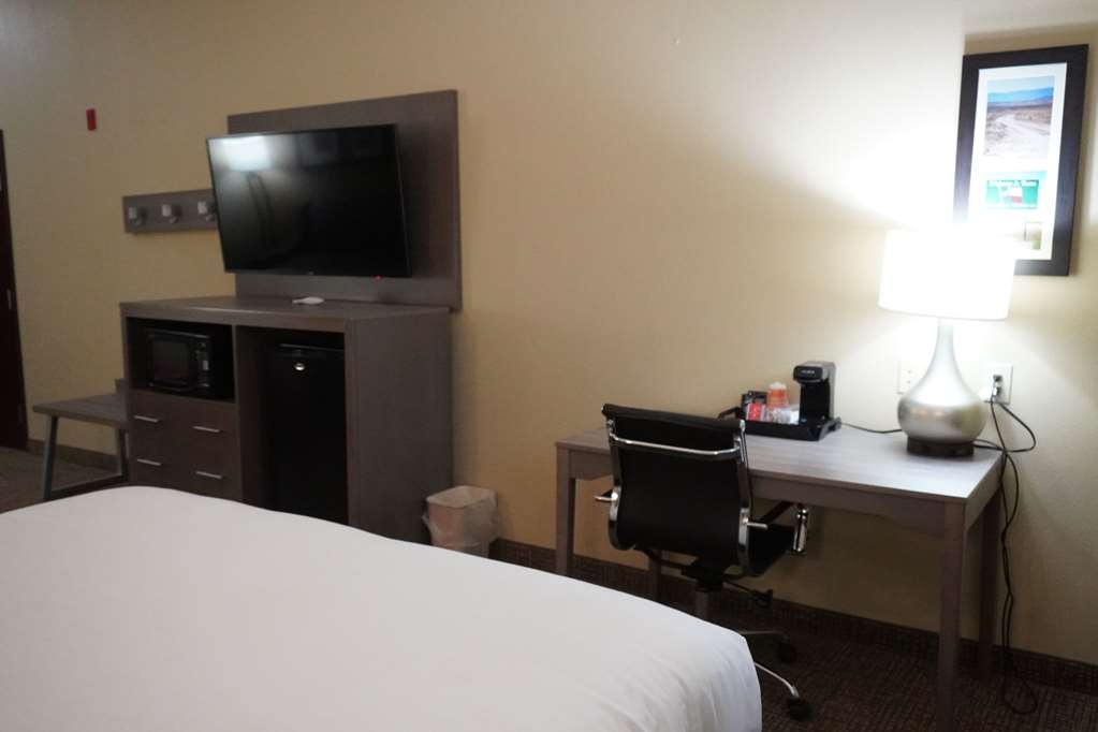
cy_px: 366
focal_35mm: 30
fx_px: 915
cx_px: 549
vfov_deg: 43.6
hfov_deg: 61.9
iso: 6400
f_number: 4
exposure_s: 1/125
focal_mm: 20
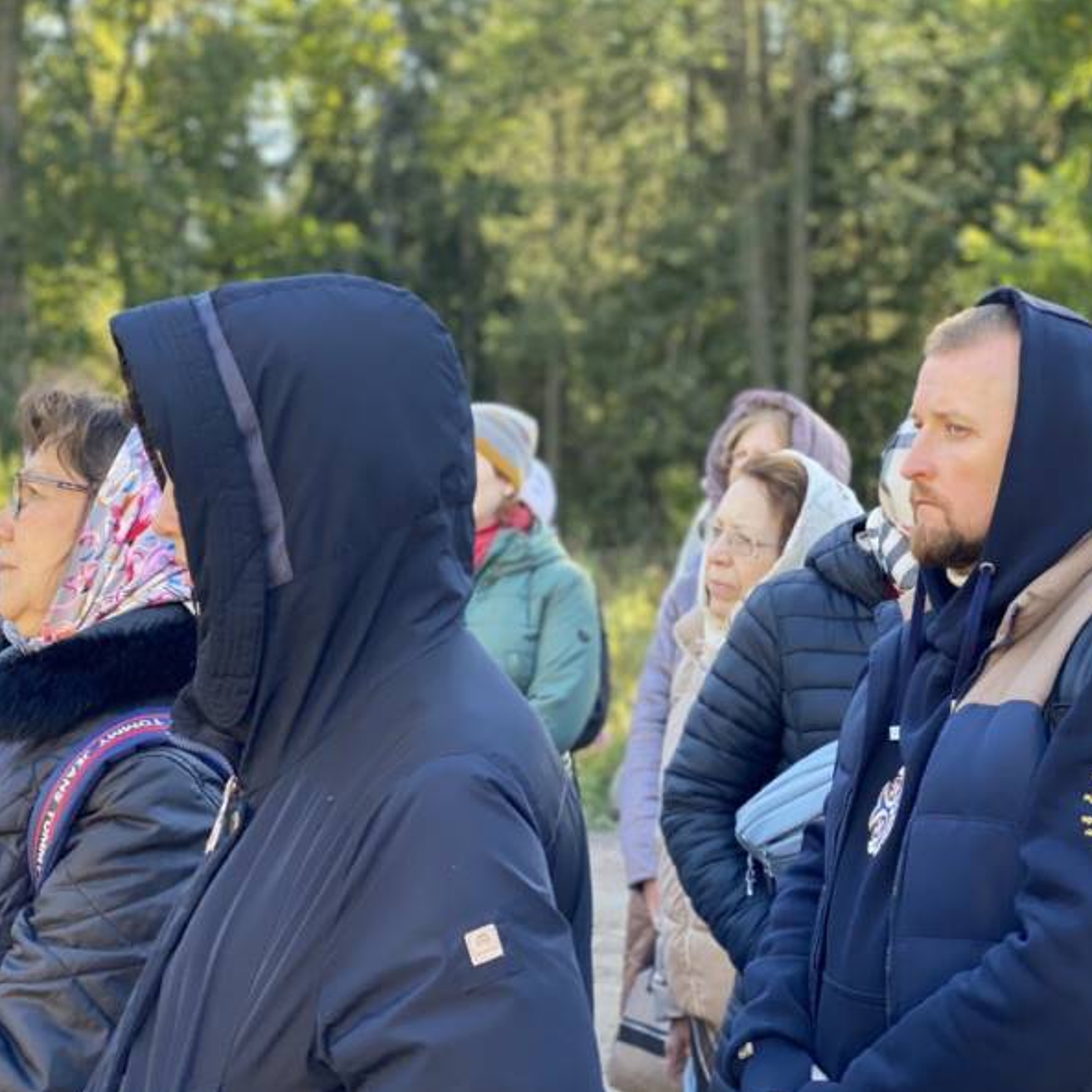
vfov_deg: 27.7
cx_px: 676
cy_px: 549
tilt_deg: +0.1
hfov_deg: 27.6
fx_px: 2213
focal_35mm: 62
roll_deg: +0.5
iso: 32
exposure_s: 1/122
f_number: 2
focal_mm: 6
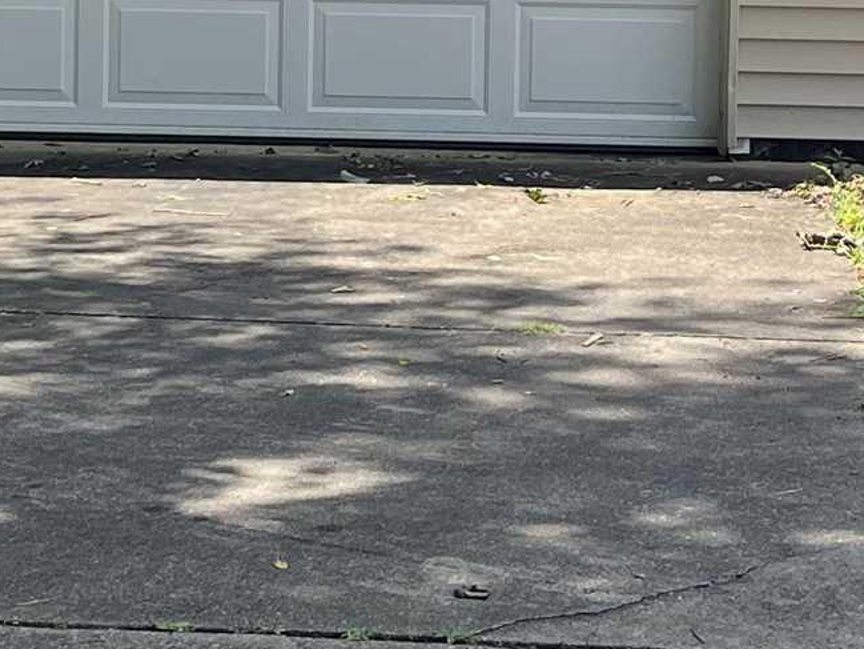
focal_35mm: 123
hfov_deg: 16.0
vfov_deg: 11.9
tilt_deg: -2.1
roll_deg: -0.4
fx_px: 3071
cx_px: 355
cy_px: -45
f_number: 1.6
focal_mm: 5.1
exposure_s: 1/1266
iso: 50
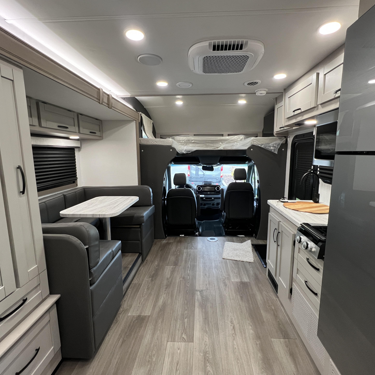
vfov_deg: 87.4
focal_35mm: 16
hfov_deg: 87.4
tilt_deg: -10.4
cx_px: 195
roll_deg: +0.6
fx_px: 196
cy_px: 183
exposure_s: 1/60
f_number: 1.8
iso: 320
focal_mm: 1.57
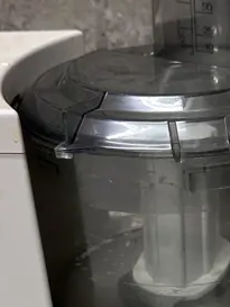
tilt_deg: -31.5
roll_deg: +1.3
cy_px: 329
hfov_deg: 16.3
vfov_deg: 20.8
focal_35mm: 90
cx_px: 178
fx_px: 797
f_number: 1.78
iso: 125
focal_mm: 6.86
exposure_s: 1/100
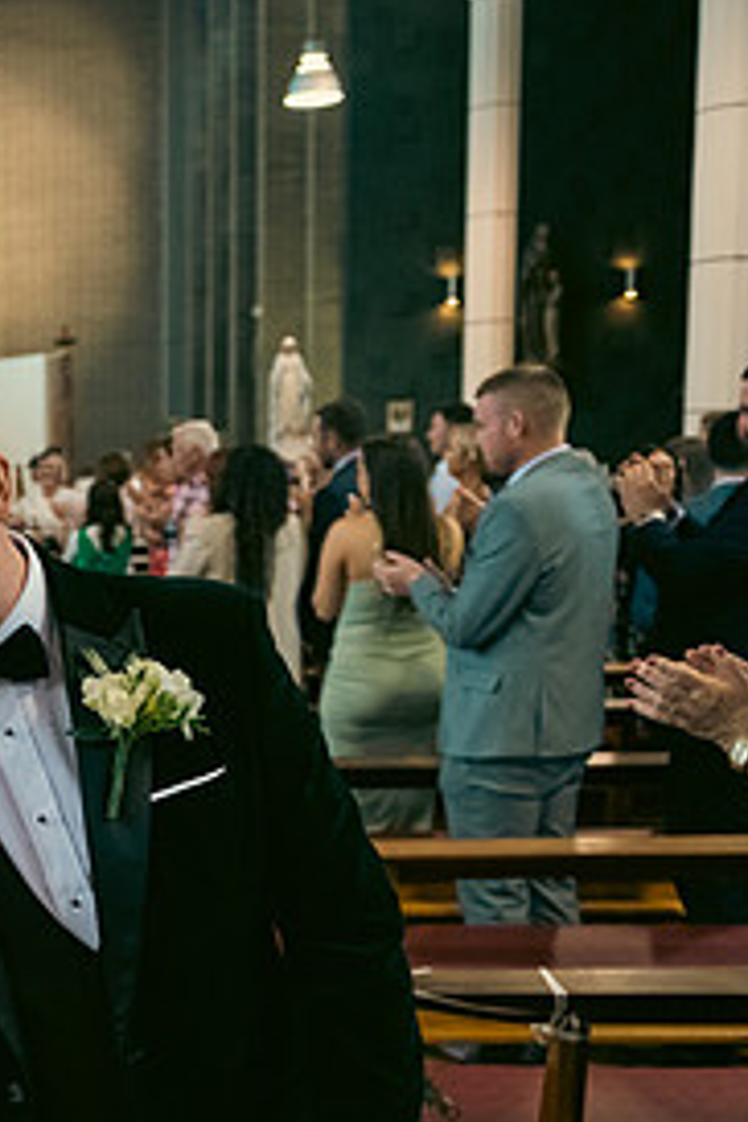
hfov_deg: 22.6
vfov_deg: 38.5
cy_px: 746
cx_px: -316
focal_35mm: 51
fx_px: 1589
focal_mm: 24
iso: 1000
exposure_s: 1/160
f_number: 3.5
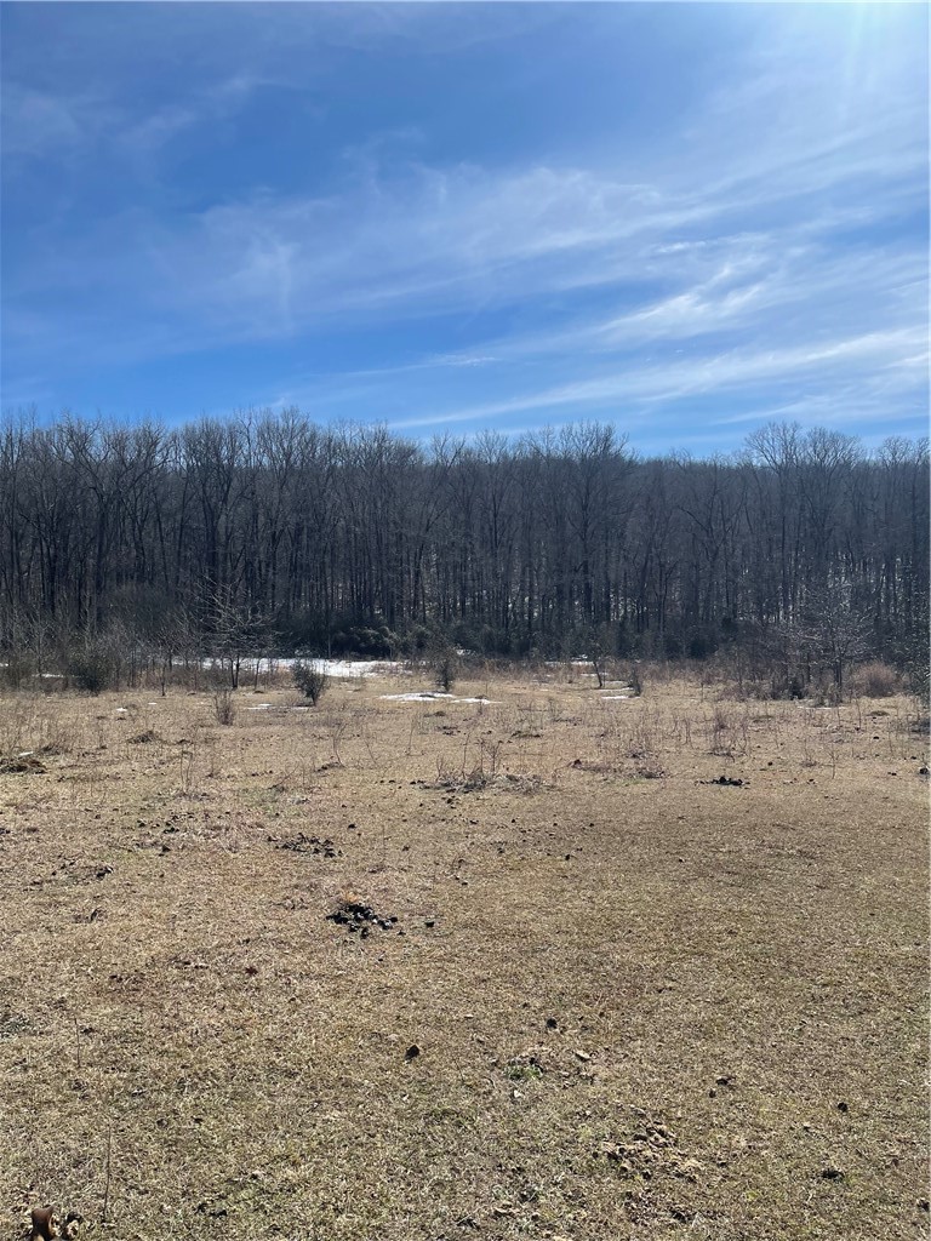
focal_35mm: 25
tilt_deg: +1.1
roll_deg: +0.3
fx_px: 897
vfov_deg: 69.4
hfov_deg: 54.9
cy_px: 620
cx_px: 466
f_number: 1.6
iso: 32
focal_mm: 5.1
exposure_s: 1/5917
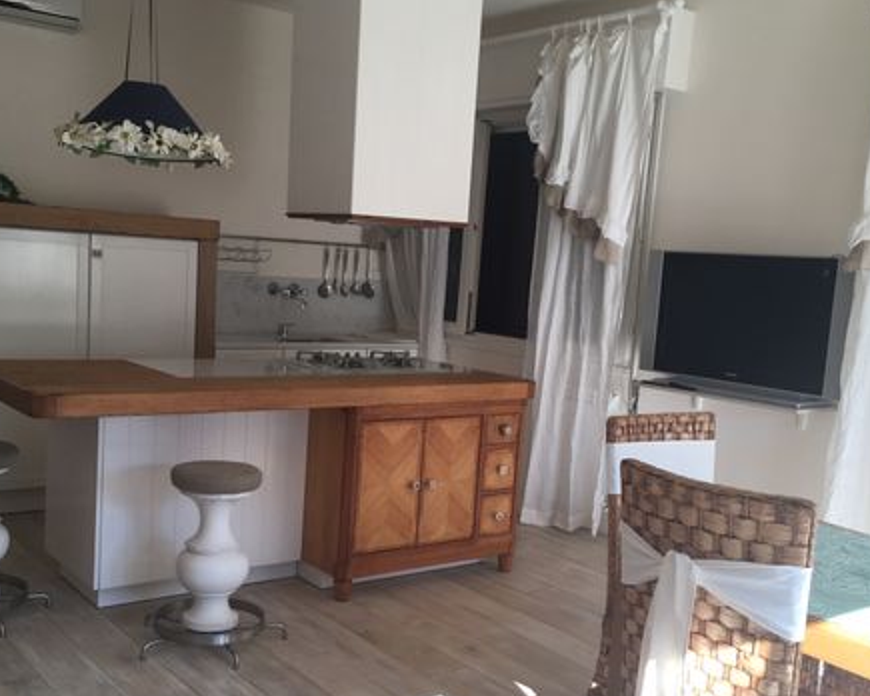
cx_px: 408
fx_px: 1004
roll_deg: -3.3
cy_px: 400
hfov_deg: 46.8
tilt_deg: -9.3
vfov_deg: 38.1
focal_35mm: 39
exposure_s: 1/100
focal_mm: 4.15
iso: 40
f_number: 2.2
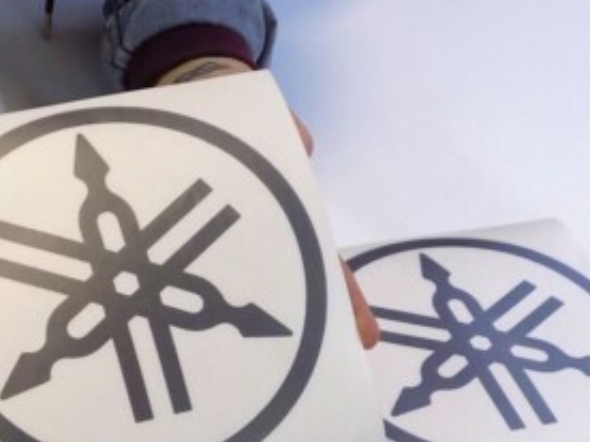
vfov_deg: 19.1
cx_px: 92
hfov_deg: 25.7
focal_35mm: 74
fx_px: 1261
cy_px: 478
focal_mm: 6.1
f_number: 3.4
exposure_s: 1/30
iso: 220
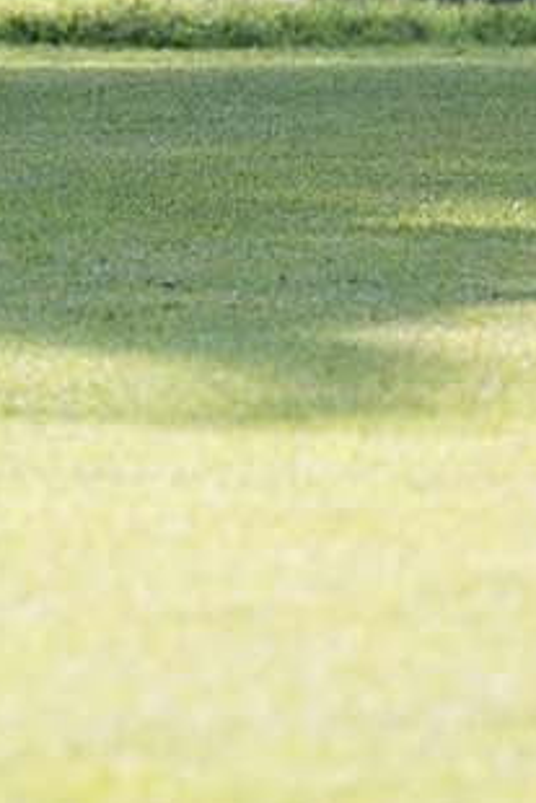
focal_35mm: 929
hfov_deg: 1.5
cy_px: -819
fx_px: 20723
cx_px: -596
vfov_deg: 2.2
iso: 1250
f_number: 5
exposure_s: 1/2000
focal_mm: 200
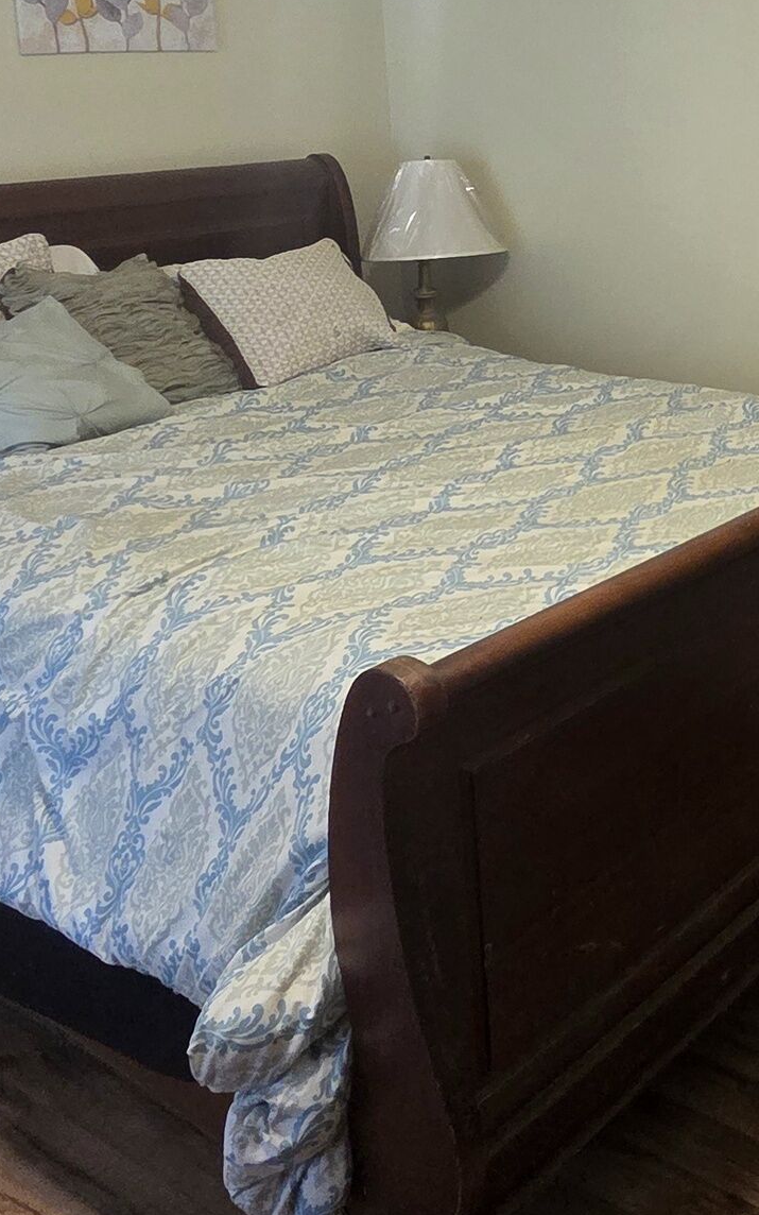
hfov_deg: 30.4
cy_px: 308
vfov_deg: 50.6
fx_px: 1225
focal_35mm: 37
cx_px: 861
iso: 400
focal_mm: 2.2
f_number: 2.2
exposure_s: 1/60.2
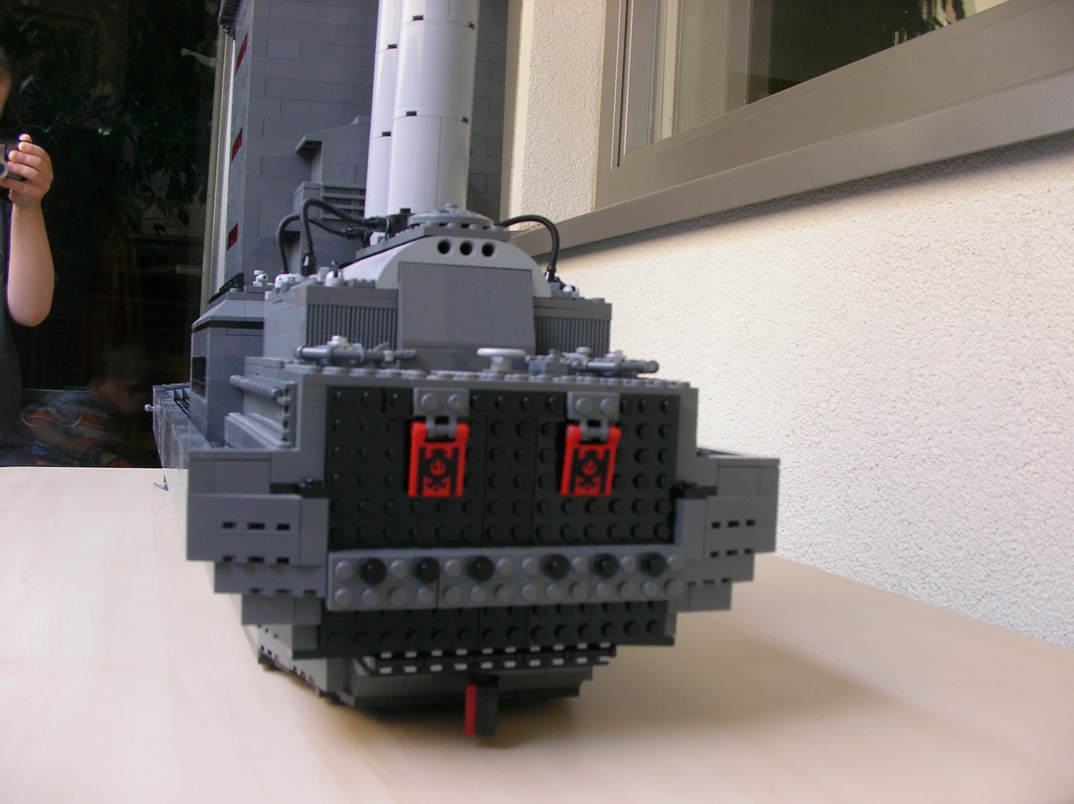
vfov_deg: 37.7
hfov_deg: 49.0
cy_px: 402
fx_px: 1178
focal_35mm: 38
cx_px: 537
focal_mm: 5.8
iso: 72
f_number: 3.5
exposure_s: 1/30.1
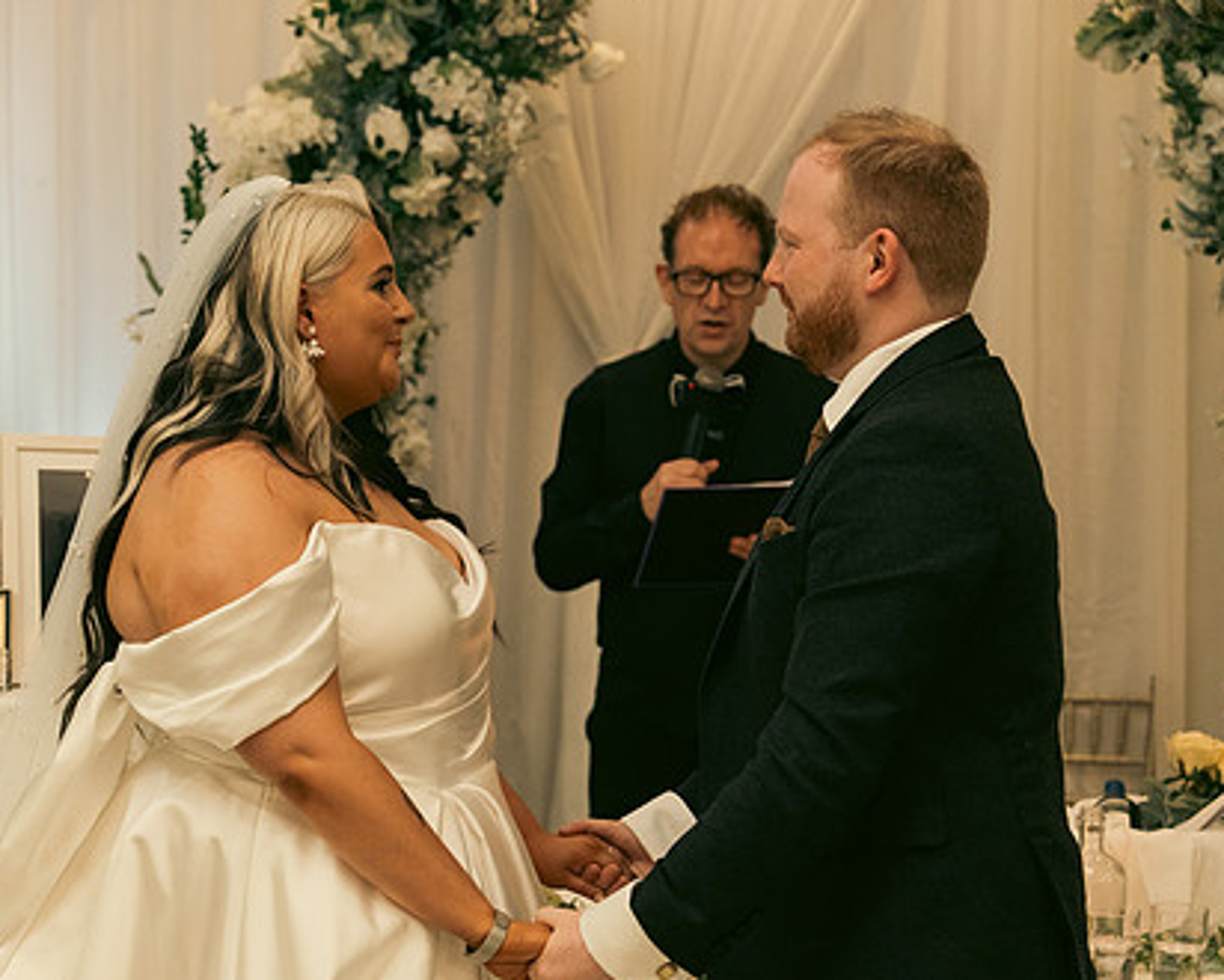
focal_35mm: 70
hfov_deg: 27.1
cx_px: 484
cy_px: 554
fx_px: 2537
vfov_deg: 21.9
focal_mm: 53
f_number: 3.5
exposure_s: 1/160
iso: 2500
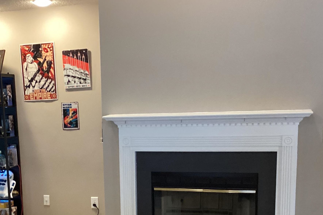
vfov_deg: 23.6
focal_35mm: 56
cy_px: 188
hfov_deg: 35.3
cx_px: 105
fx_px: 502
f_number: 2.4
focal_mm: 3.3
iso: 400
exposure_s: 1/50
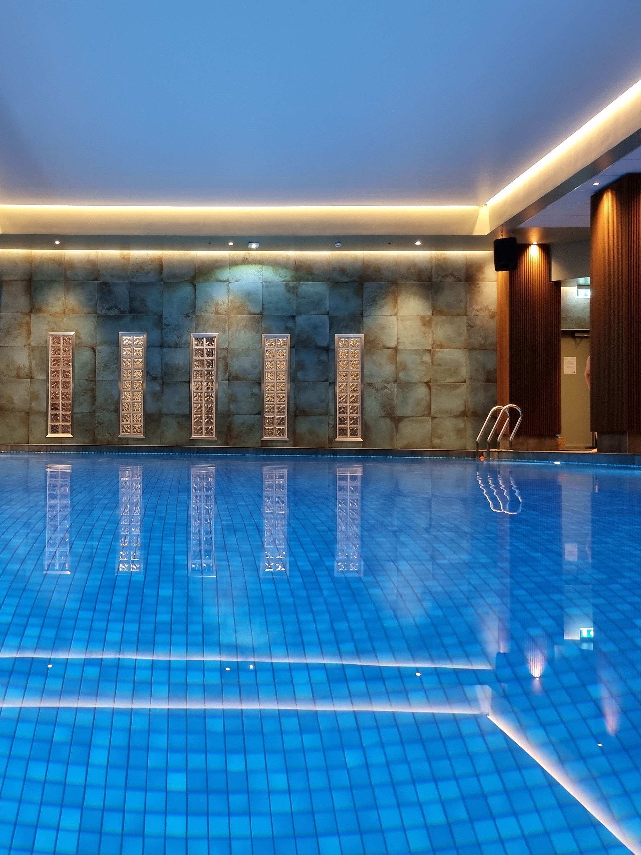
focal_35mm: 33
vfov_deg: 55.3
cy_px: 420
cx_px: 160
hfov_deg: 41.7
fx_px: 815
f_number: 1.8
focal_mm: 6.7
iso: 640
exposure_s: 1/50
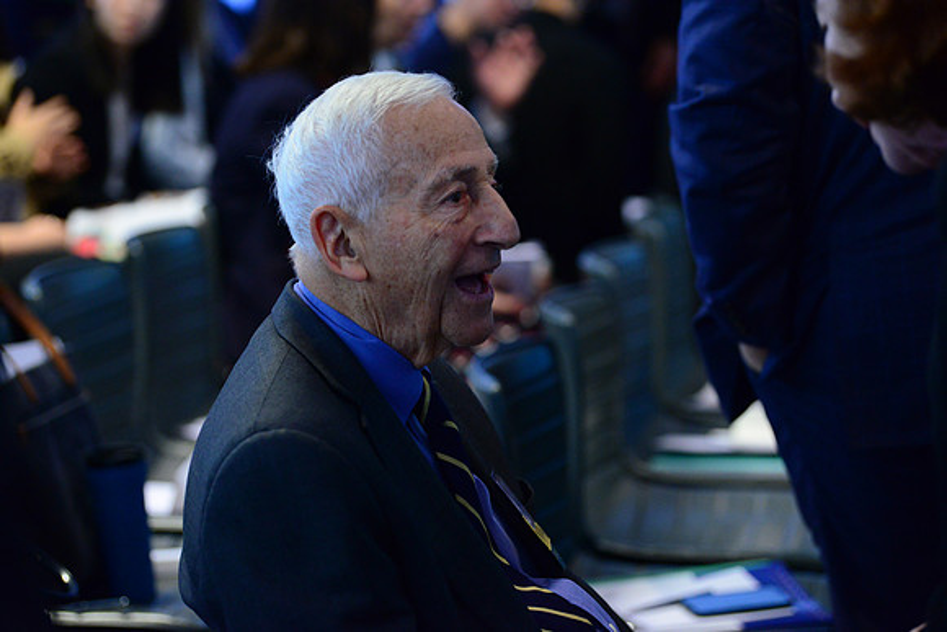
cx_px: 474
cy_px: 316
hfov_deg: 18.6
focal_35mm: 110
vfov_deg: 12.5
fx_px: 2894
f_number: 2.8
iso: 4000
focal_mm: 110
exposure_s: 1/160
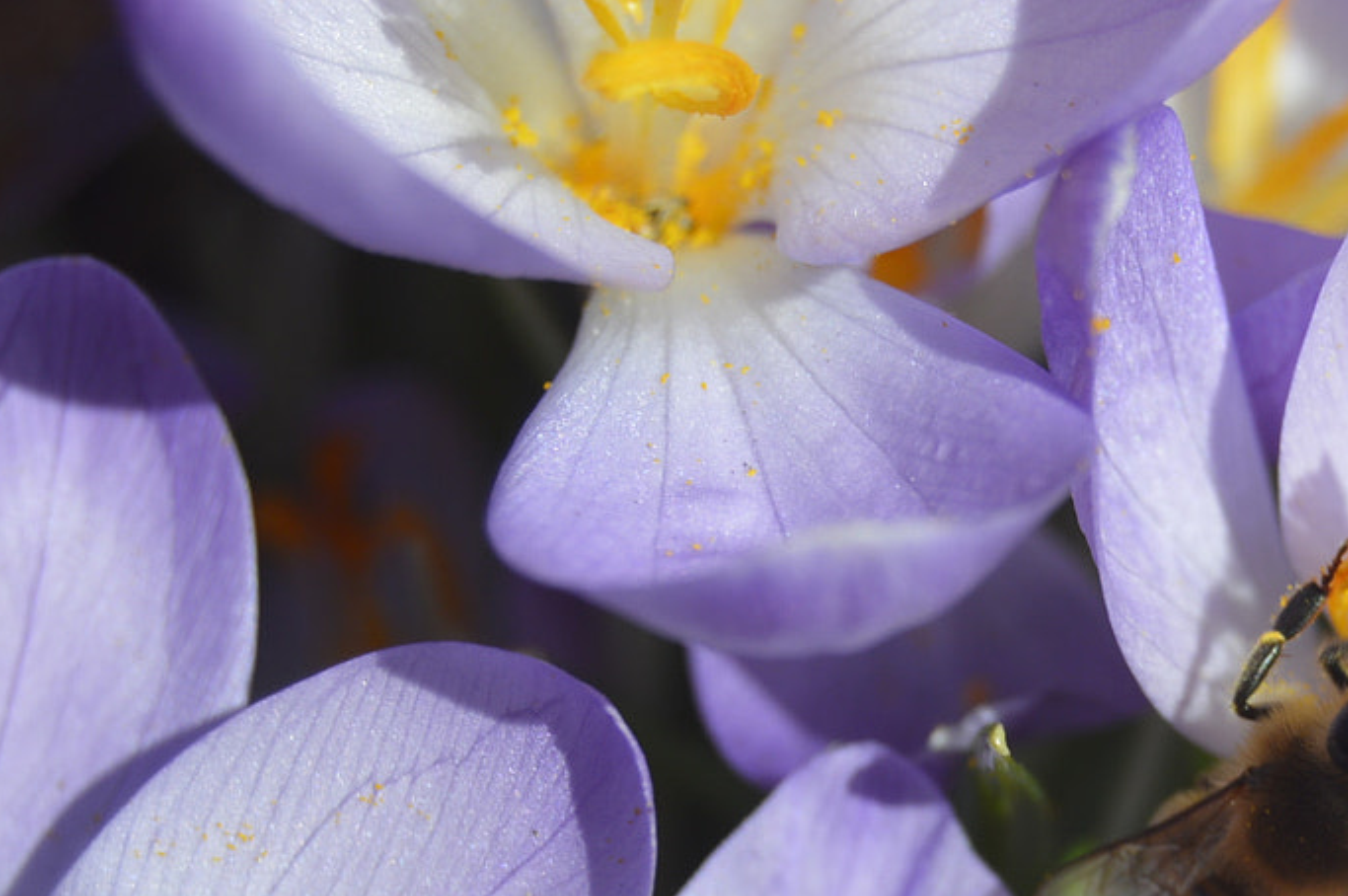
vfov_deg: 7.0
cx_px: 1380
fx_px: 7226
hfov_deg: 10.6
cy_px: 1034
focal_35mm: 193
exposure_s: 1/250
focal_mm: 55
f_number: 8
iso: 100
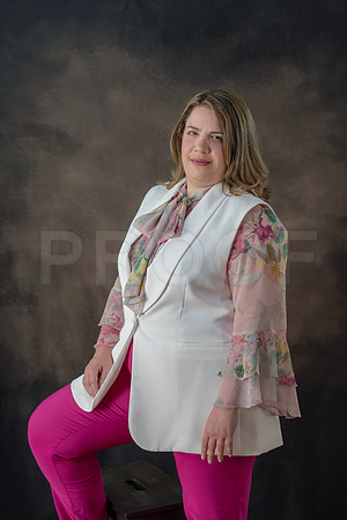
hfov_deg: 17.5
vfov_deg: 26.0
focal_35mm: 78
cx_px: 174
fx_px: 1128
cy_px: 260
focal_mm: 78
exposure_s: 1/100
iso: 400
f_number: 4.5
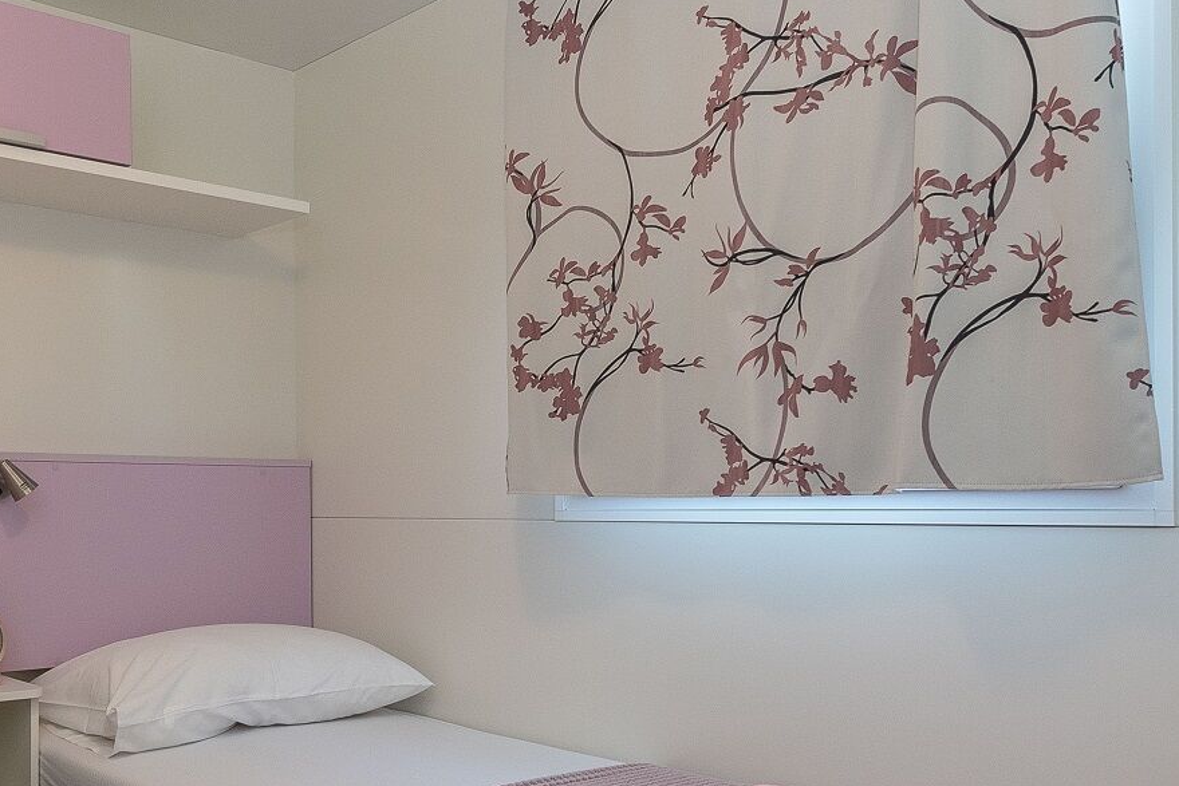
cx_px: 244
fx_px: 1146
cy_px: 550
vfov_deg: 37.3
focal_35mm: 35
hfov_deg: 51.2
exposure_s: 1/40
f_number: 5.6
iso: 400
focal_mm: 14
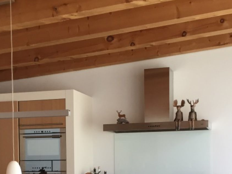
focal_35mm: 70
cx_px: 88
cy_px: 183
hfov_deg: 27.7
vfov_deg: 20.2
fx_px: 469
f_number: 2.2
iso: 32
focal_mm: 4.15
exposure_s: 1/30
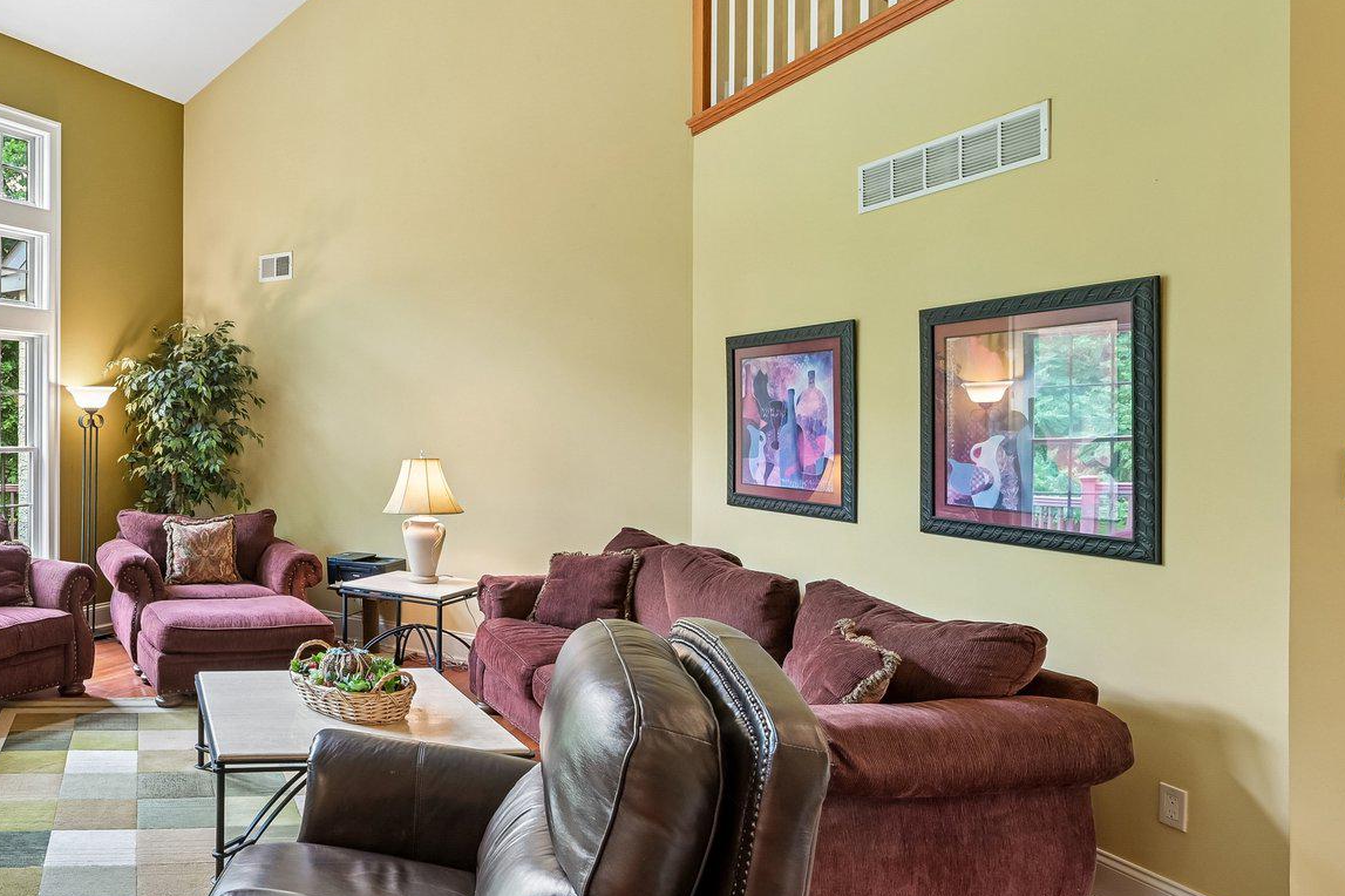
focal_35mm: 25
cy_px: 433
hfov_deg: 63.3
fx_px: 934
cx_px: 213
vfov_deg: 51.2
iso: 400
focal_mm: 14
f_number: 8
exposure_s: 1/4
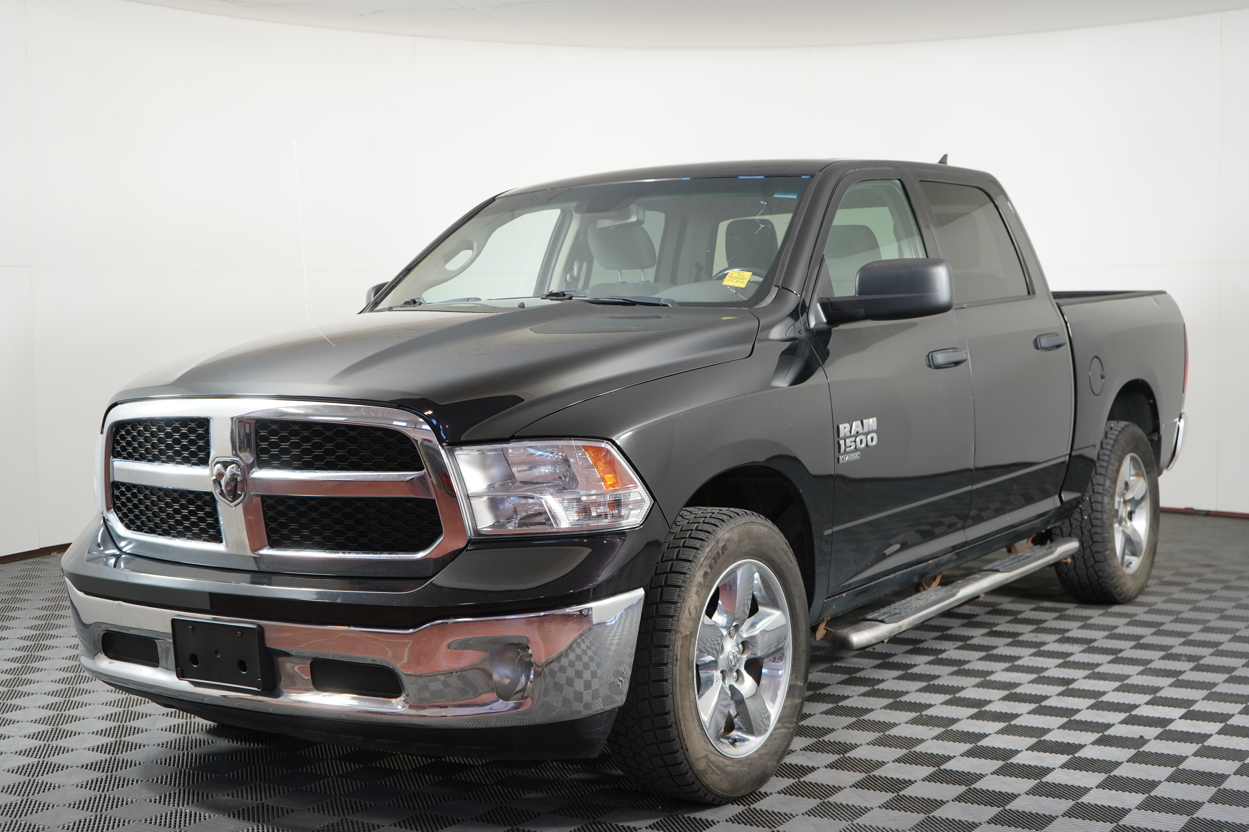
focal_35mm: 47
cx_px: 624
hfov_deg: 41.9
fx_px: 1631
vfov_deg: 28.6
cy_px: 416
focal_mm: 47
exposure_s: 1/60
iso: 320
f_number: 4.5
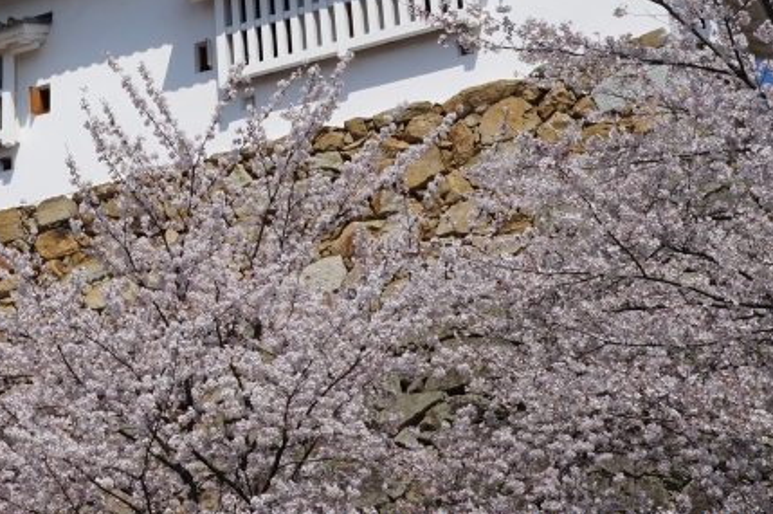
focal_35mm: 91
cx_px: 13
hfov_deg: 21.7
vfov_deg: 14.6
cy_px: -45
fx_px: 1952
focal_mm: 26
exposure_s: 1/500
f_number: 13
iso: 200
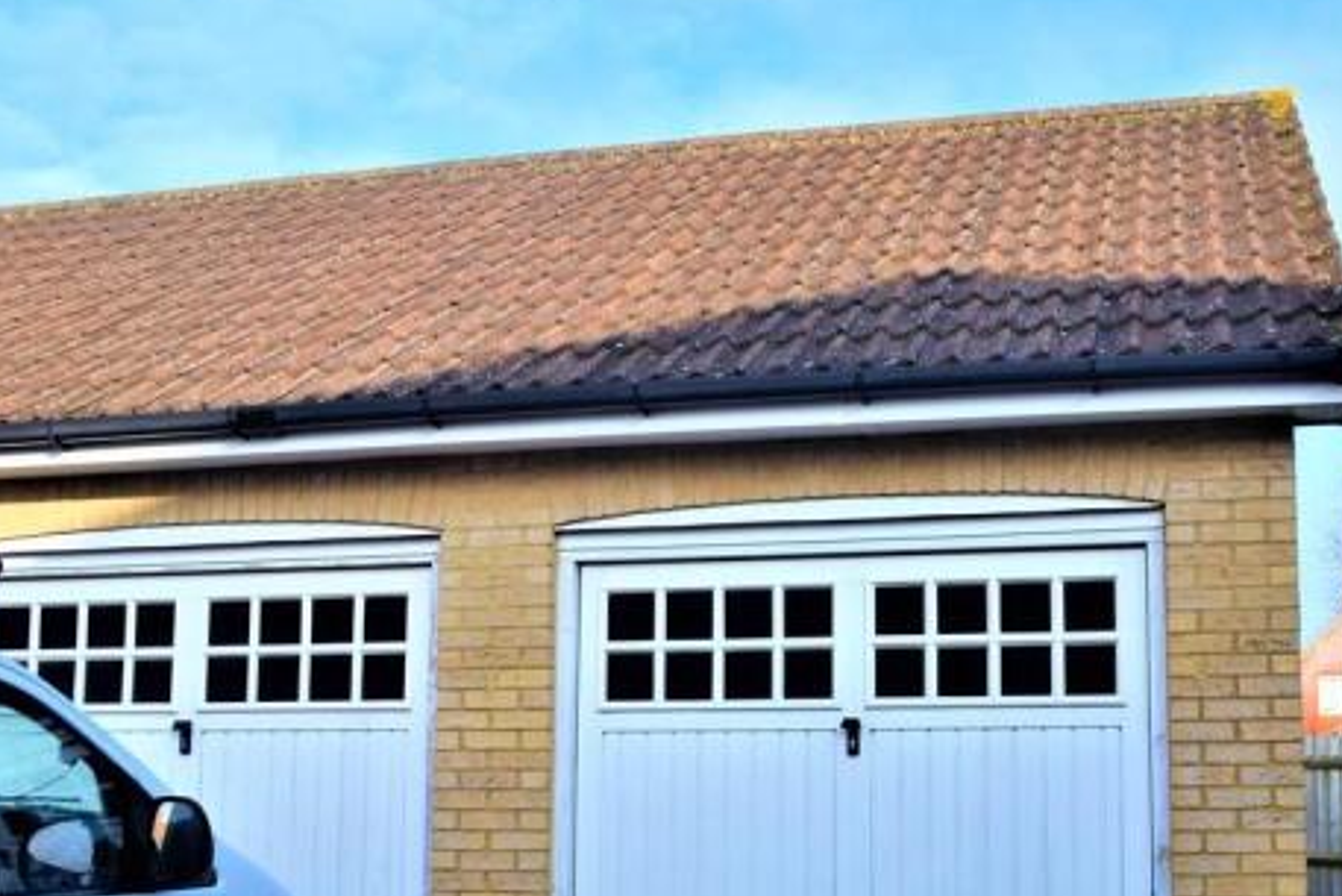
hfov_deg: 44.8
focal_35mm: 43
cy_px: 598
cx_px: 882
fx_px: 1603
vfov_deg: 31.0
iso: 100
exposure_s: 1/200
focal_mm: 20
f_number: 7.1
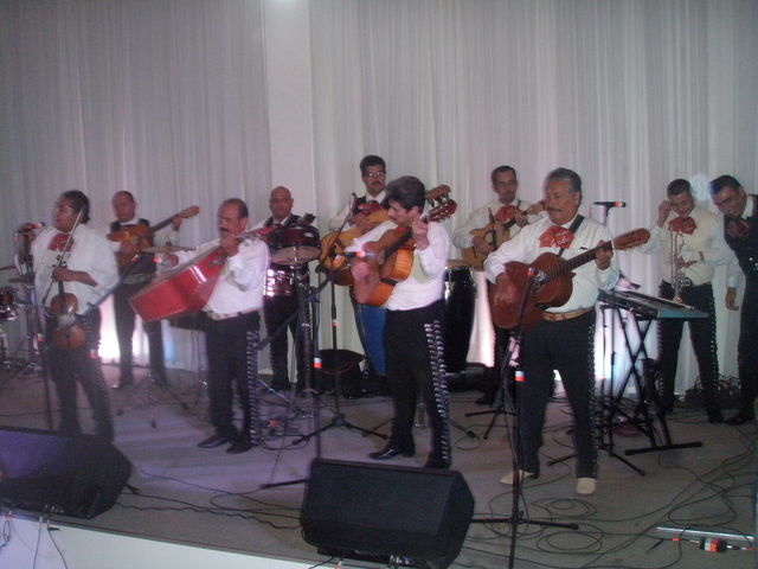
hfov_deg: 49.0
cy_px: 284
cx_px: 379
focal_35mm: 38
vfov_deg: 37.7
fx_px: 832
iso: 500
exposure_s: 1/30
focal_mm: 6.7
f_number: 3.5
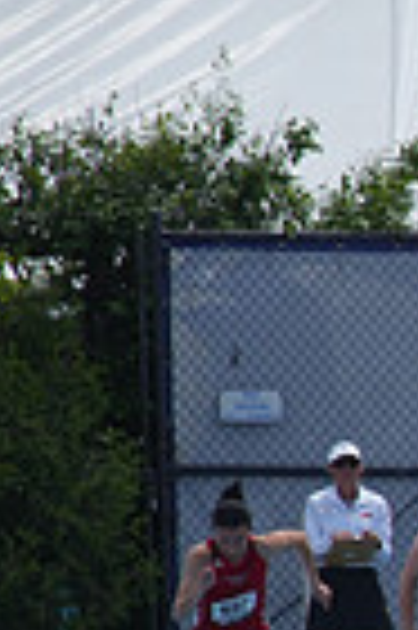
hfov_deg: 0.8
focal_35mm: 1661
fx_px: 28999
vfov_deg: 1.2
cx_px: 1250
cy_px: 650
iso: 320
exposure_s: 1/1600
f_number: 5.6
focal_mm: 400
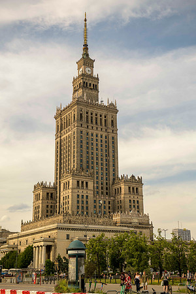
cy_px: 147
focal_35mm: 50
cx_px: 98
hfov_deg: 27.0
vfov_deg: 39.6
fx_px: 408
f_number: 5
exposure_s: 1/500
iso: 64
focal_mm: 50
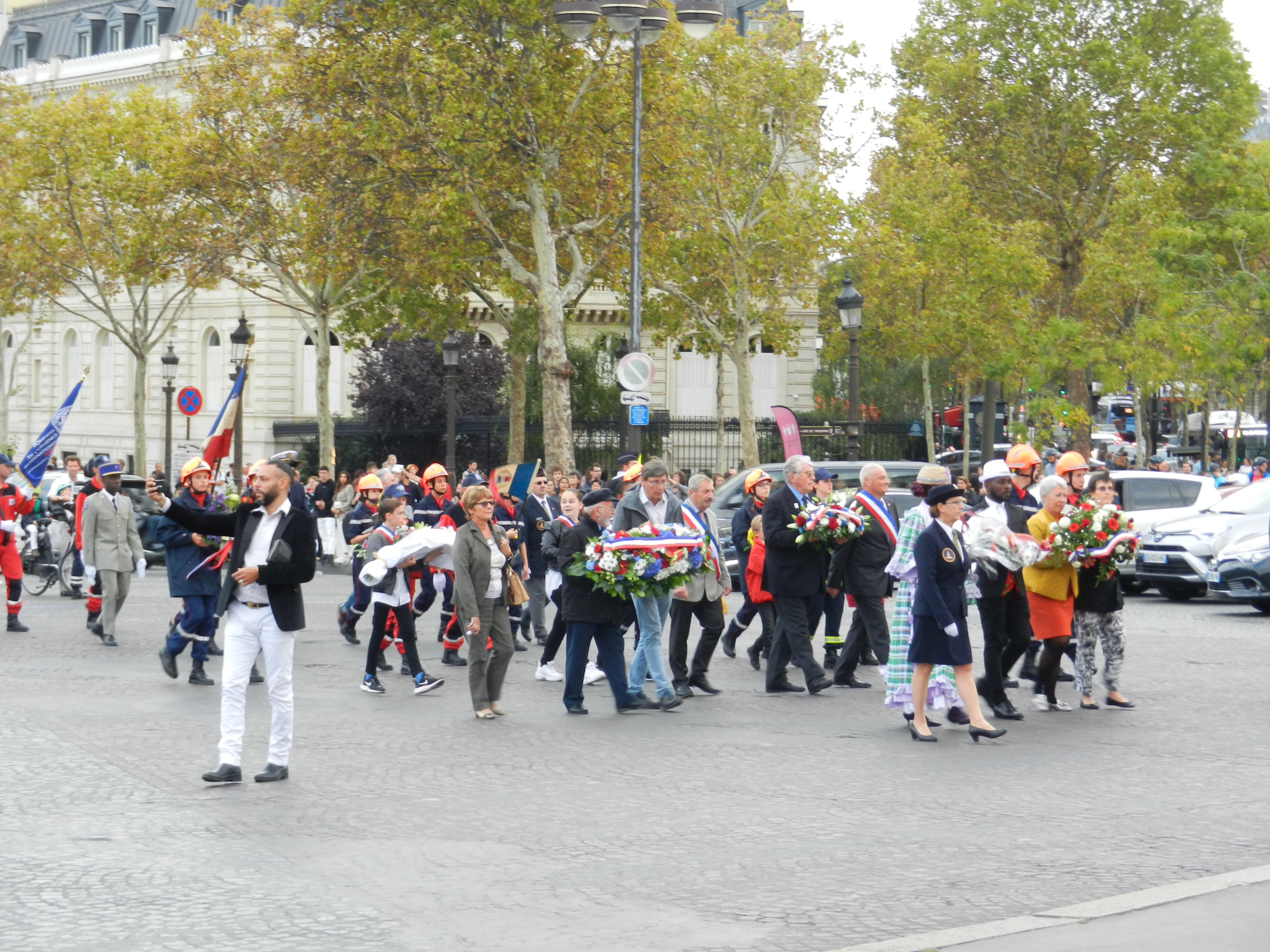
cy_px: 476
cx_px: 635
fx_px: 3339
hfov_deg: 21.5
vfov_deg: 16.2
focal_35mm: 91
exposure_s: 1/40
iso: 160
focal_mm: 16.3
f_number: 4.9
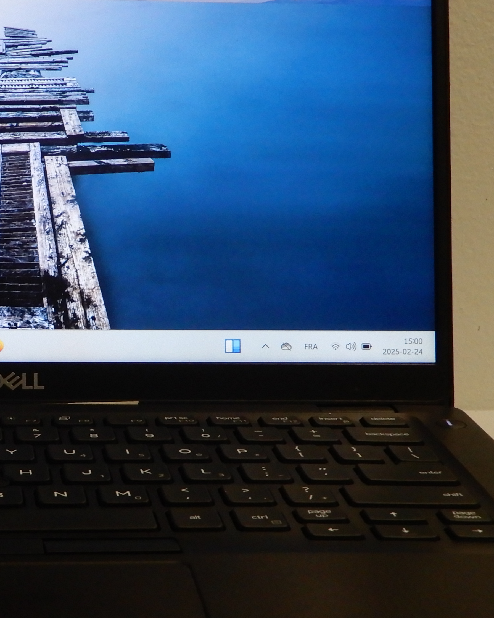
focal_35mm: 86
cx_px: 46
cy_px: 313
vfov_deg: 22.2
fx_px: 1572
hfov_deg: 17.6
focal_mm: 6.8
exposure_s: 1/30
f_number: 4
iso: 280
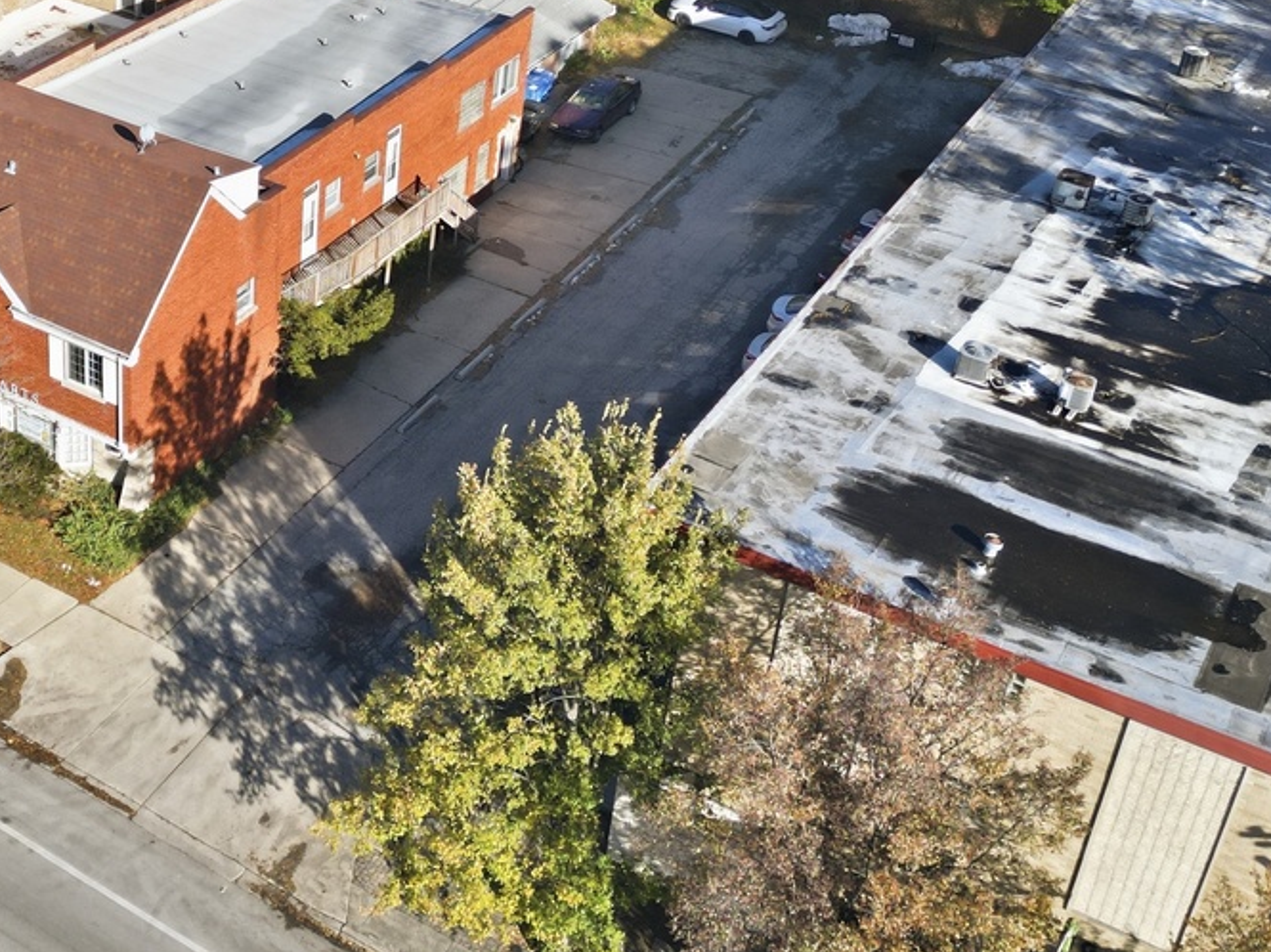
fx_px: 1908
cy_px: 241
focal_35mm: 52
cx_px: 145
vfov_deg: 27.6
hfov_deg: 34.9
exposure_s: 1/2500
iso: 150
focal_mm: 6.7
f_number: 1.7
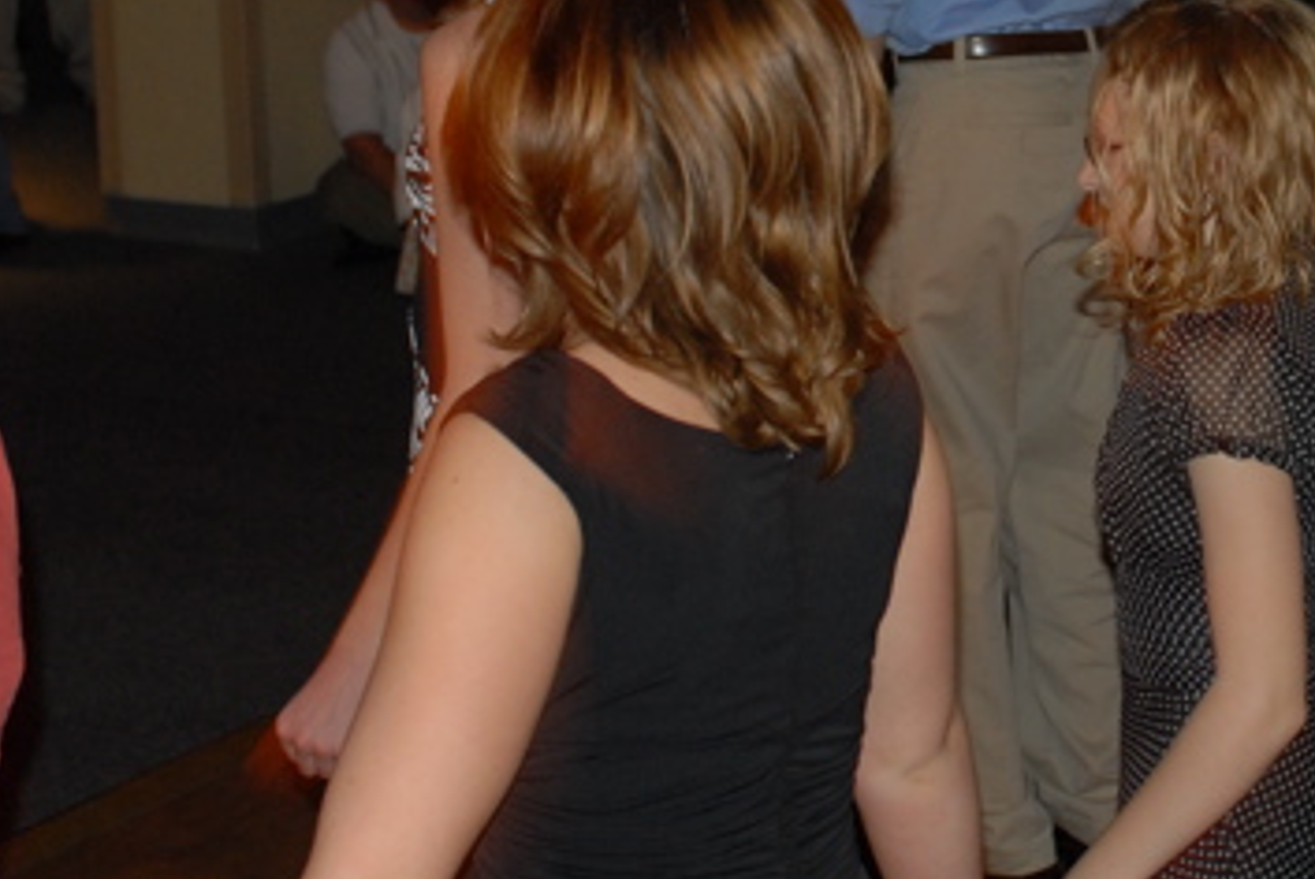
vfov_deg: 13.1
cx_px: 1226
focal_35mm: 104
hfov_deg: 19.2
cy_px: 197
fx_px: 3802
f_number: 4.5
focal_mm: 35
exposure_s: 1/10
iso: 400
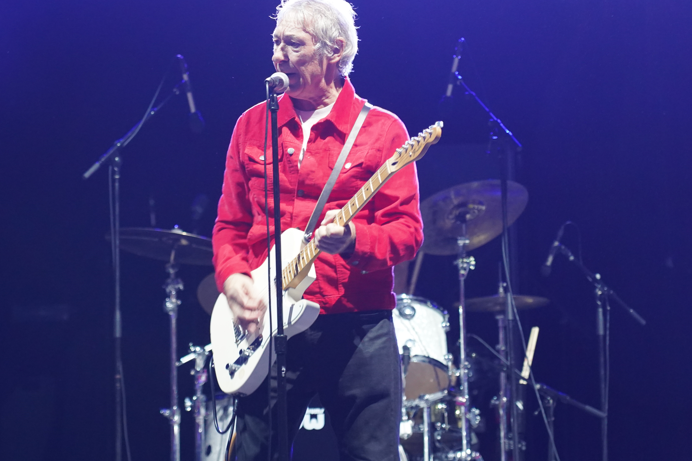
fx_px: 2729
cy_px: 187
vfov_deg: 9.7
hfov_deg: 14.4
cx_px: 238
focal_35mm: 142
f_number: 4
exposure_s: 1/125
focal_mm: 105
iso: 5000
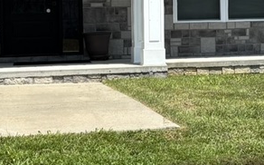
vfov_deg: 9.5
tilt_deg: +1.4
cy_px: -4
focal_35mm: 136
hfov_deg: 15.3
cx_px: 214
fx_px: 978
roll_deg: +2.1
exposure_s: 1/3413
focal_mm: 5.96
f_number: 1.6
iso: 50
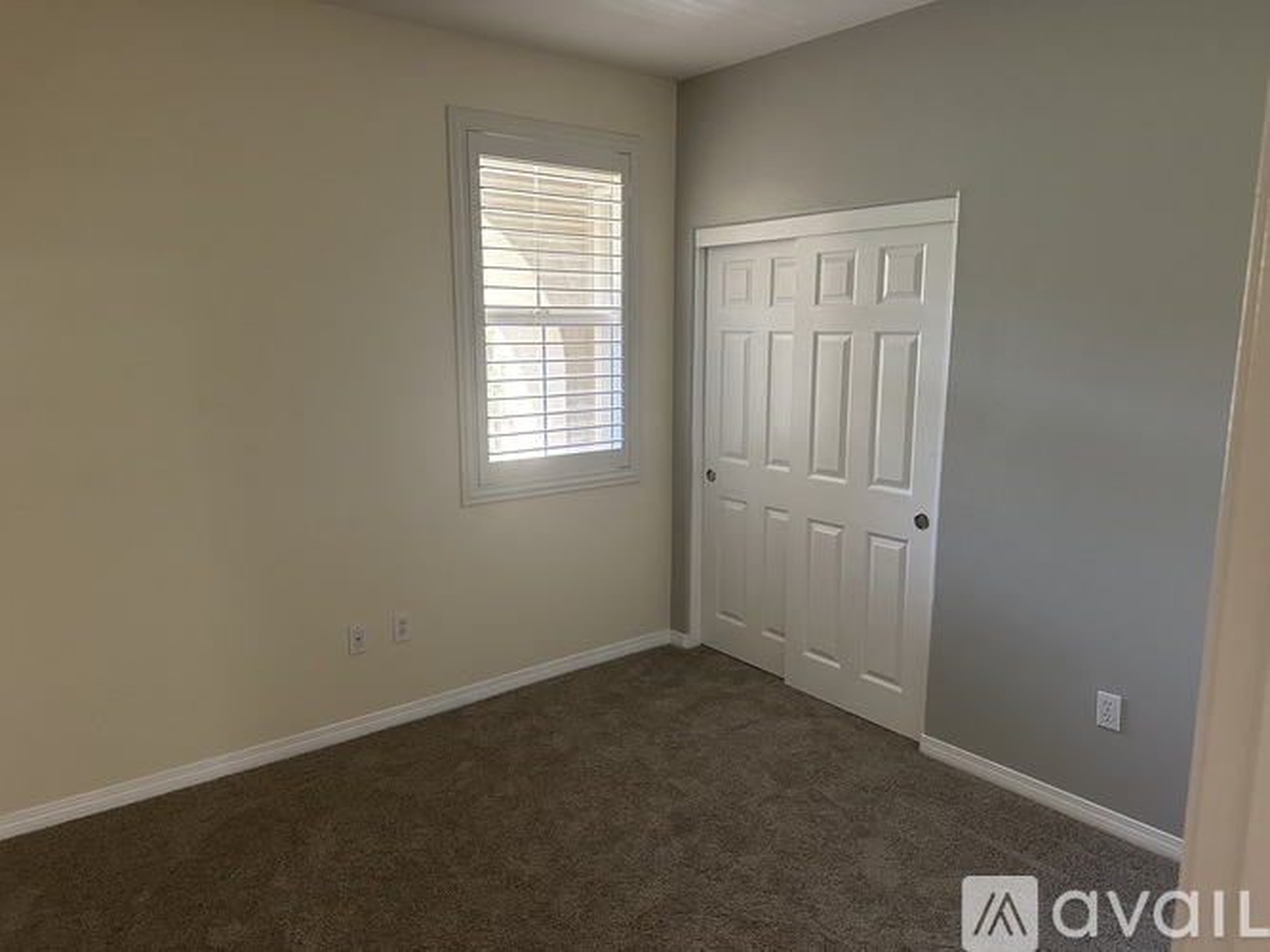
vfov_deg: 56.8
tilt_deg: -8.8
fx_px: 880
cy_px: 476
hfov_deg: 71.6
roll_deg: -0.3
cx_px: 635
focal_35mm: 24
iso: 500
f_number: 1.78
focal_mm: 6.86
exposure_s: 1/60
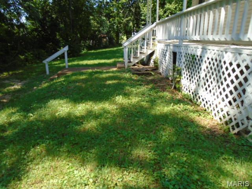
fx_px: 189
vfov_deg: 53.1
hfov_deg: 67.3
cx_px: 126
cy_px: 94
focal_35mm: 26
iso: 100
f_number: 3.2
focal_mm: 4.6
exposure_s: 1/320
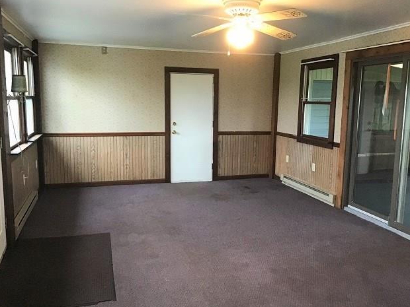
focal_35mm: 32
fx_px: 379
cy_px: 152
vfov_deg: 44.2
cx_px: 208
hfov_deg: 56.8
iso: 200
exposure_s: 1/30
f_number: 2.4
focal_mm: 3.3
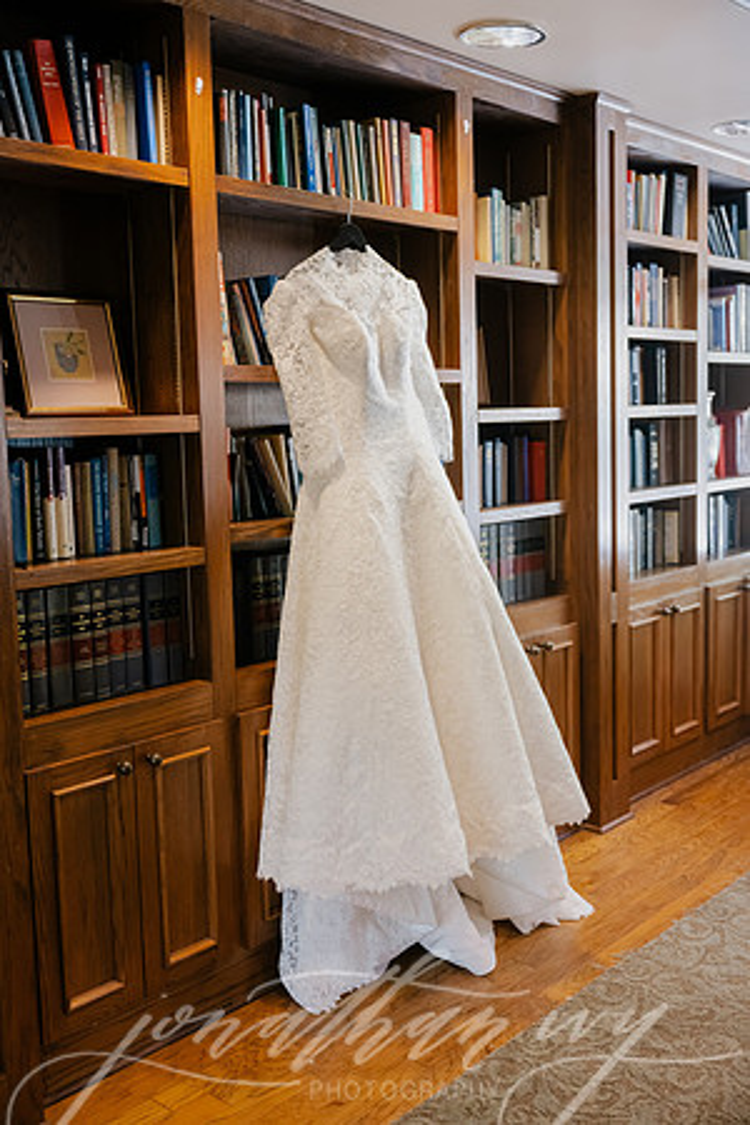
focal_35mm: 37
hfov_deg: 35.9
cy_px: 562
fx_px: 1156
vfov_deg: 51.9
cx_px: 375
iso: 1600
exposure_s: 1/160
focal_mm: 37
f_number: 2.8
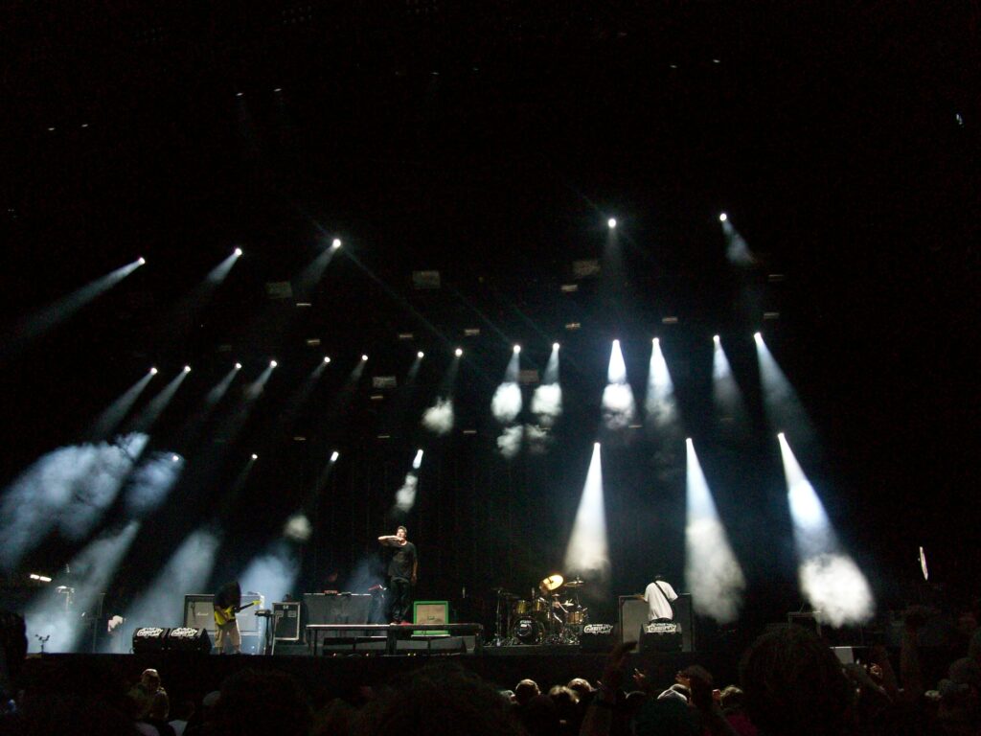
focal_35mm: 34
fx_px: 964
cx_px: 490
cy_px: 368
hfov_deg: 54.0
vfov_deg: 41.8
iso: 160
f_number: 2.8
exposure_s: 1/43.9
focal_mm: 5.7
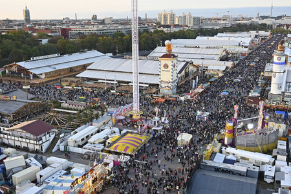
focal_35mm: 36
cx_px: 146
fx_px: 291
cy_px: 97
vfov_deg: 36.9
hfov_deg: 53.1
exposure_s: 1/250
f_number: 4
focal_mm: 24
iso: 400
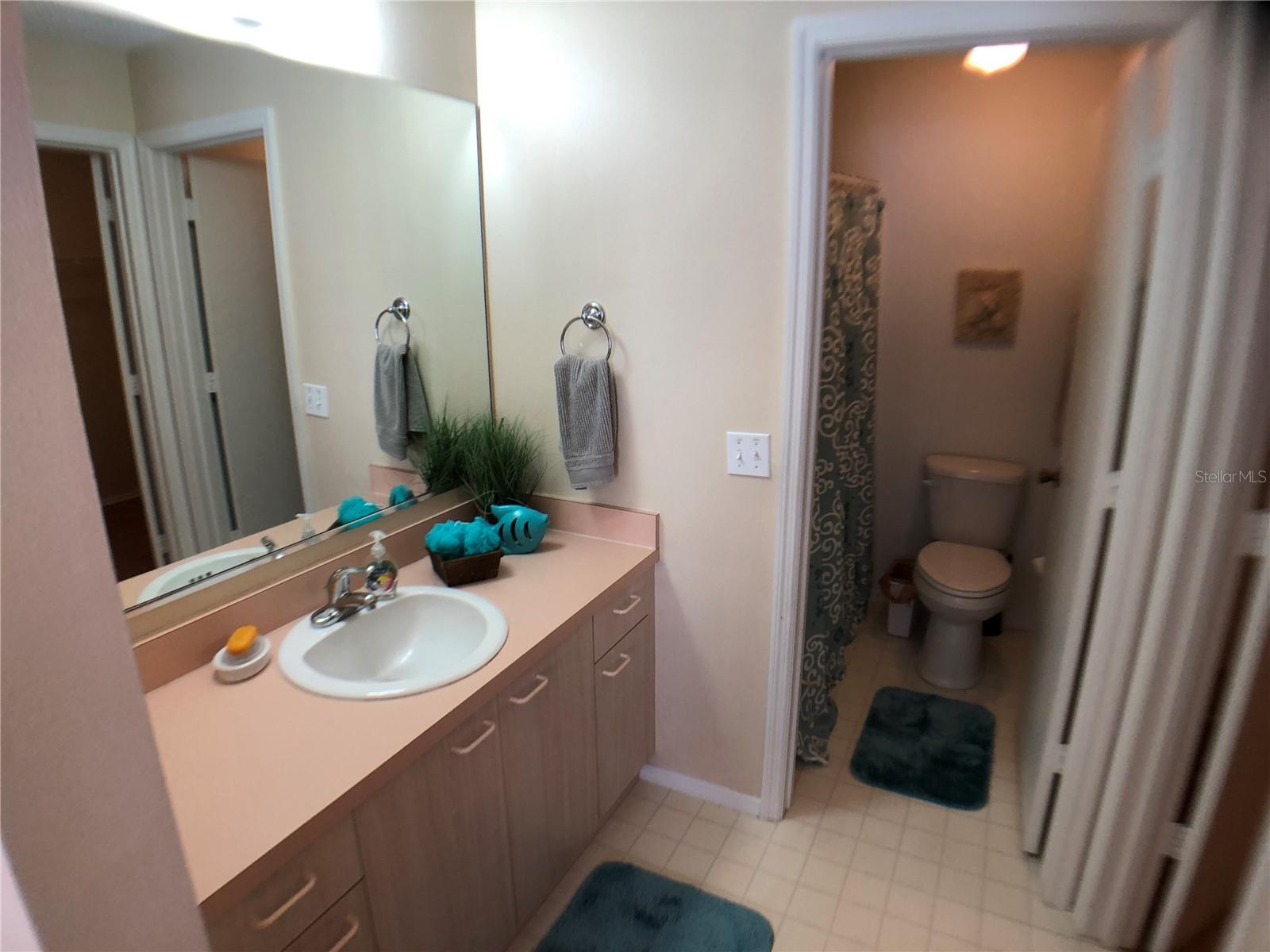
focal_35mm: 28
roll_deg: +0.7
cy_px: 476
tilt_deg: -14.7
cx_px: 635
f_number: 1.8
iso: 32
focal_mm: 4
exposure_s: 1/30
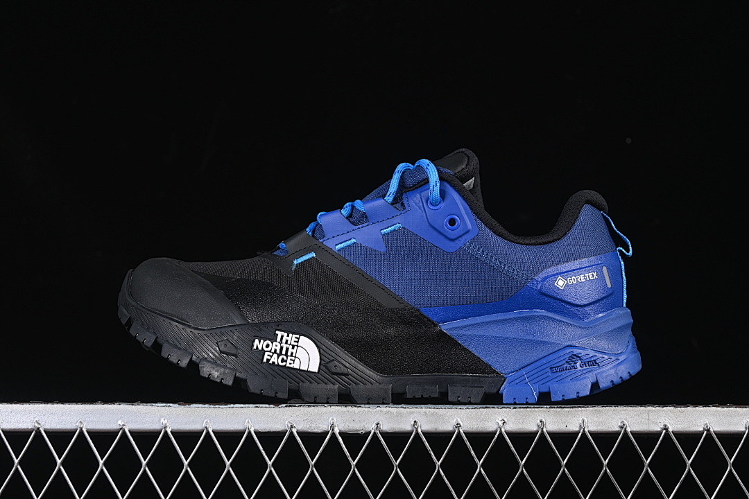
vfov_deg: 18.2
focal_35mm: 75
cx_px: 374
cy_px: 250
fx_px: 1560
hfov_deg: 27.0
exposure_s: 1/60
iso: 160
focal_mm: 50
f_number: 6.3
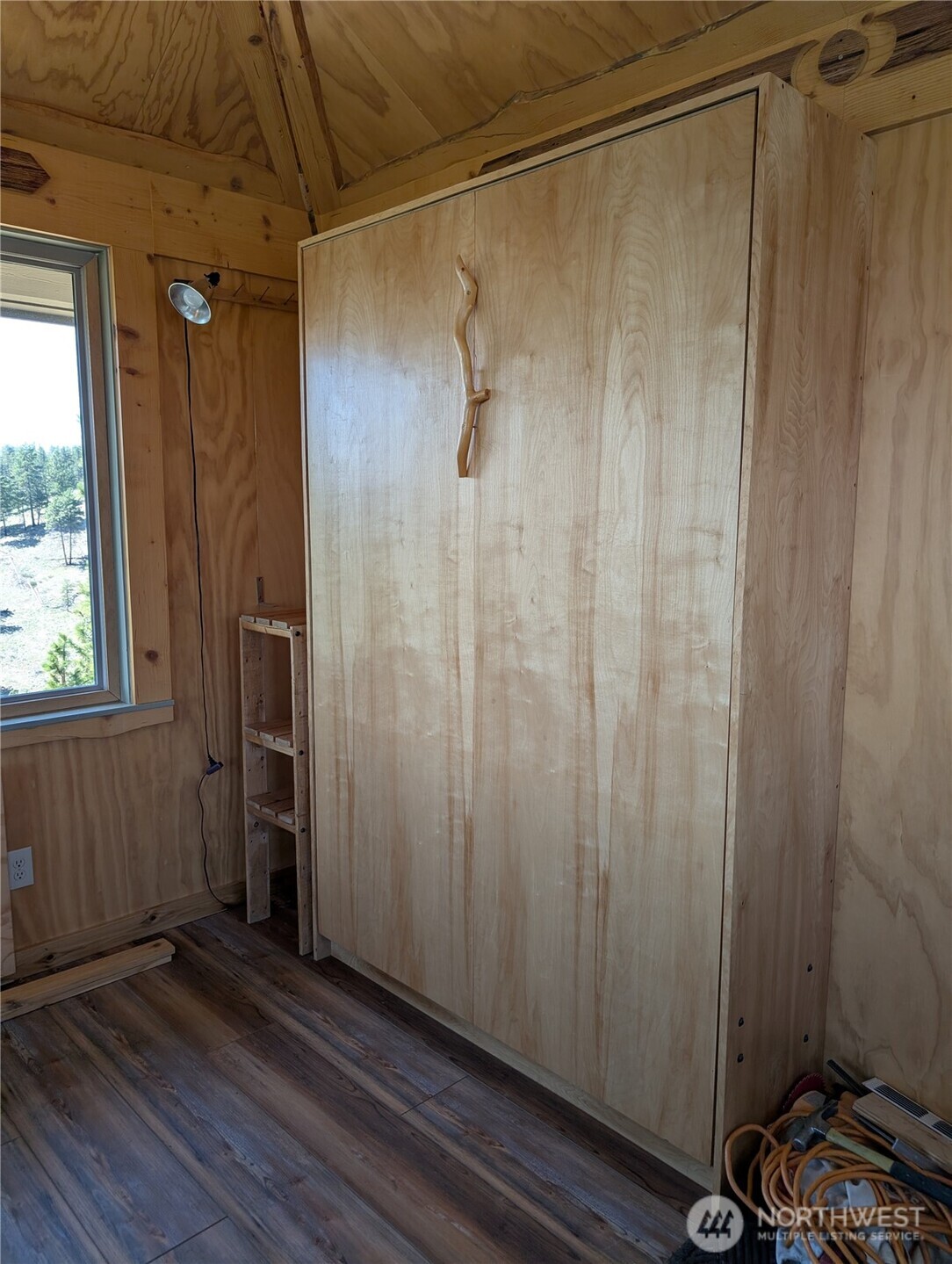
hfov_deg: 57.0
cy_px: 632
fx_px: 878
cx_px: 476
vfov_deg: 71.5
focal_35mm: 24
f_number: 1.68
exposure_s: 1/69.9
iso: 20
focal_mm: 6.9
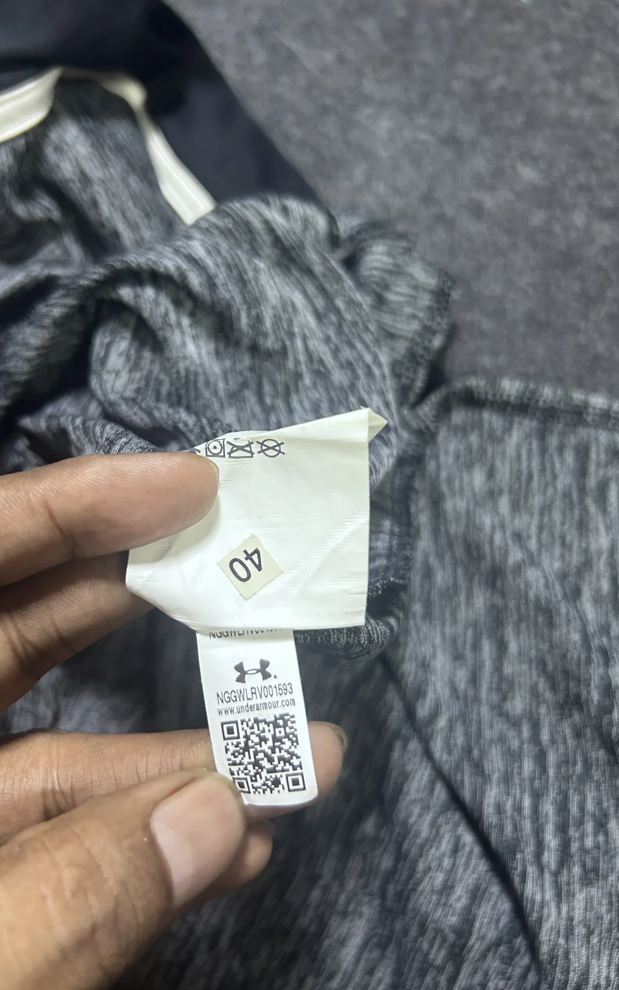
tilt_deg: -65.1
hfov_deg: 44.3
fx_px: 756
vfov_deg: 66.5
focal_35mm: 28
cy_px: 490
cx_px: 251
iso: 250
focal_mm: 5.7
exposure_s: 1/50
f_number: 1.5
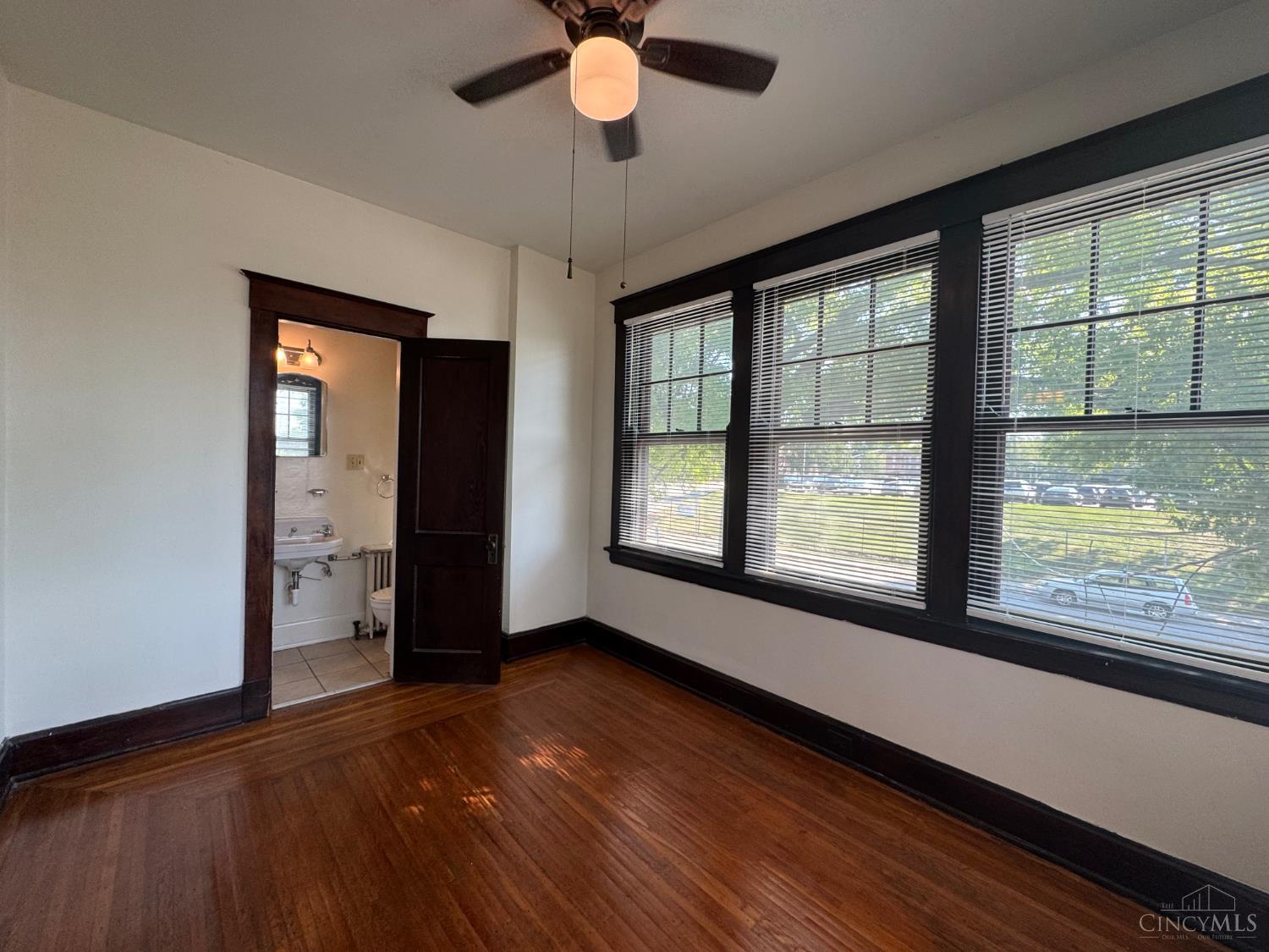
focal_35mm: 14
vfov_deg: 85.7
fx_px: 513
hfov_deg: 102.1
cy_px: 476
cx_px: 634
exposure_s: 1/120
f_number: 2.2
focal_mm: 2.22
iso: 100
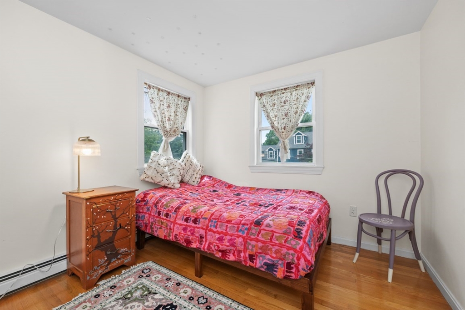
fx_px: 181
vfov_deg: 81.1
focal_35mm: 14
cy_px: 155
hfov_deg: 104.3
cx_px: 232
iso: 250
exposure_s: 1/100
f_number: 5.6
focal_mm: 14
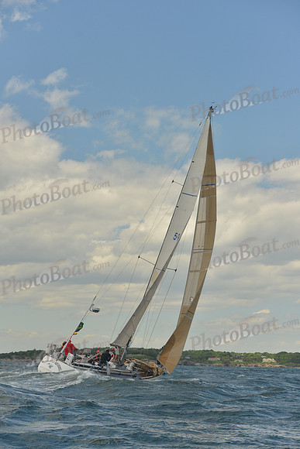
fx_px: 874
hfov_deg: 19.5
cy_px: 224
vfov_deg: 28.8
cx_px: 150
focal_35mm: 70
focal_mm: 70
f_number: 6.3
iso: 400
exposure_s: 1/800
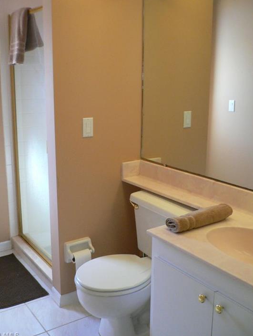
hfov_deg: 37.7
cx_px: 122
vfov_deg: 48.9
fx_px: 370
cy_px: 157
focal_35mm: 38
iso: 200
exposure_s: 1/10
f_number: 2.8
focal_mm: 5.8
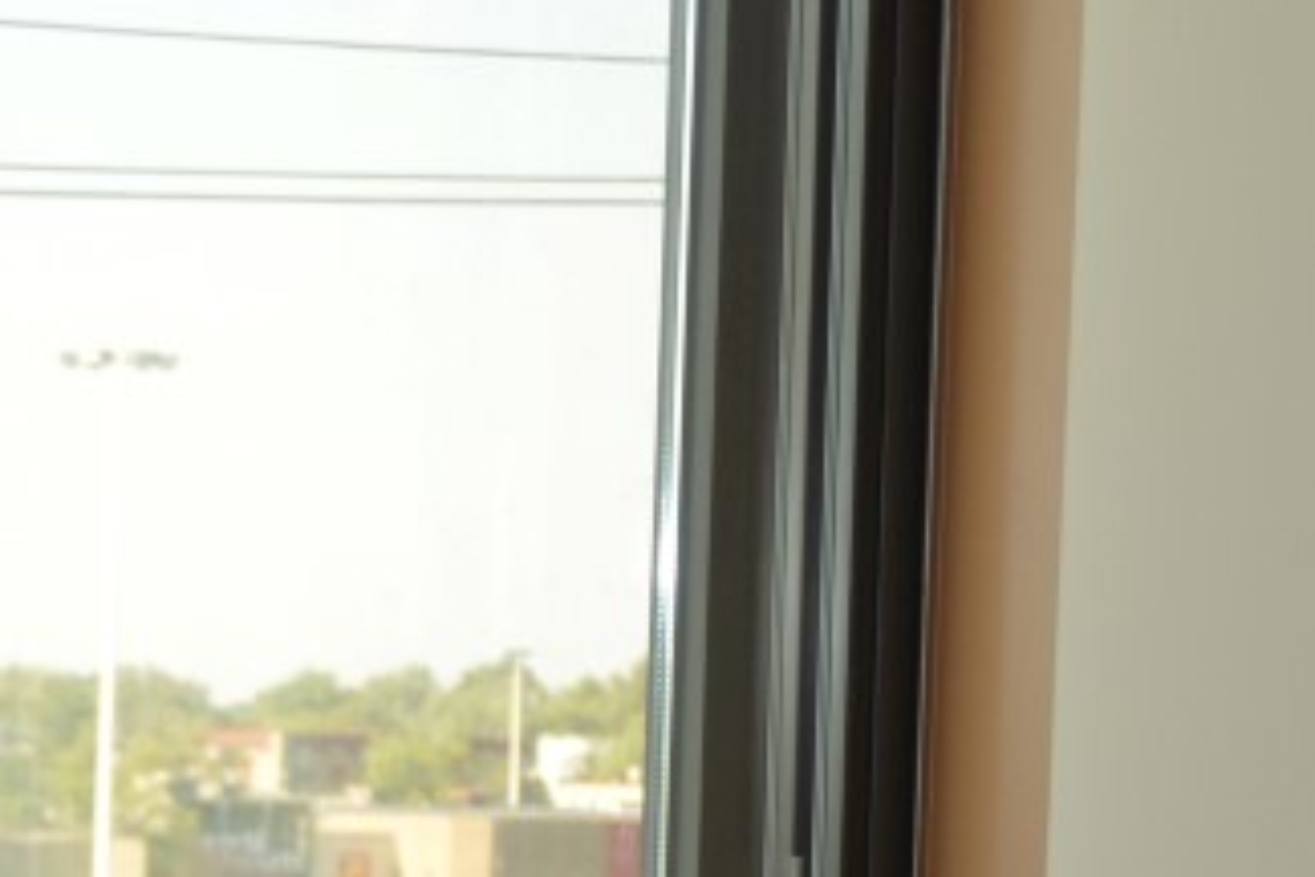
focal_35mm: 190
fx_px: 6940
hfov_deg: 10.7
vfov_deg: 7.0
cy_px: 1588
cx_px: 4
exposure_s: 1/200
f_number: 6.3
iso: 500
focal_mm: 38
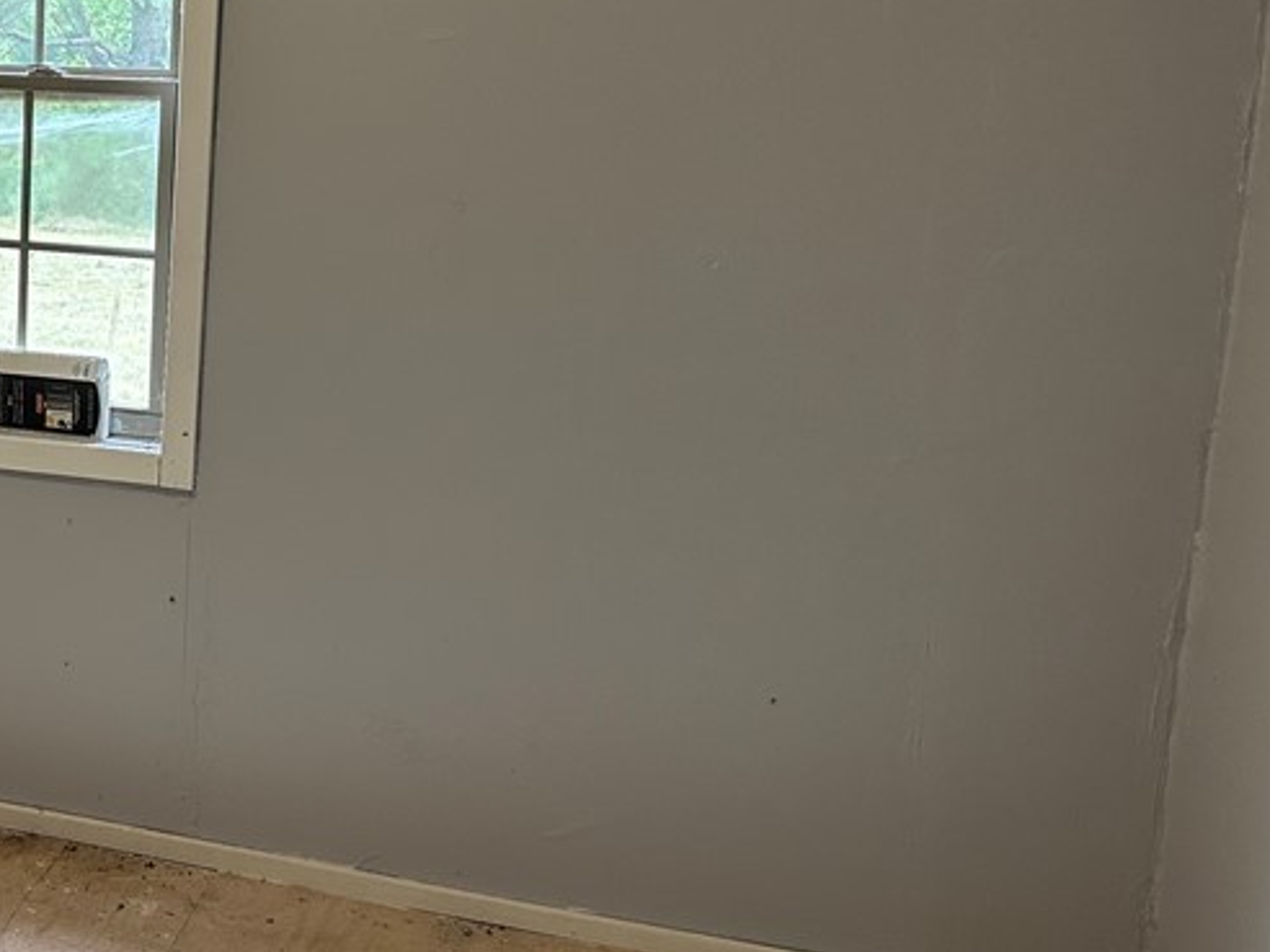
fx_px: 1834
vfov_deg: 28.8
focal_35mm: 50
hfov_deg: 34.9
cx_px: 15
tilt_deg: -8.4
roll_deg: -1.2
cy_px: 292
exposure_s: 1/60
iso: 200
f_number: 1.78
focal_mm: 6.86
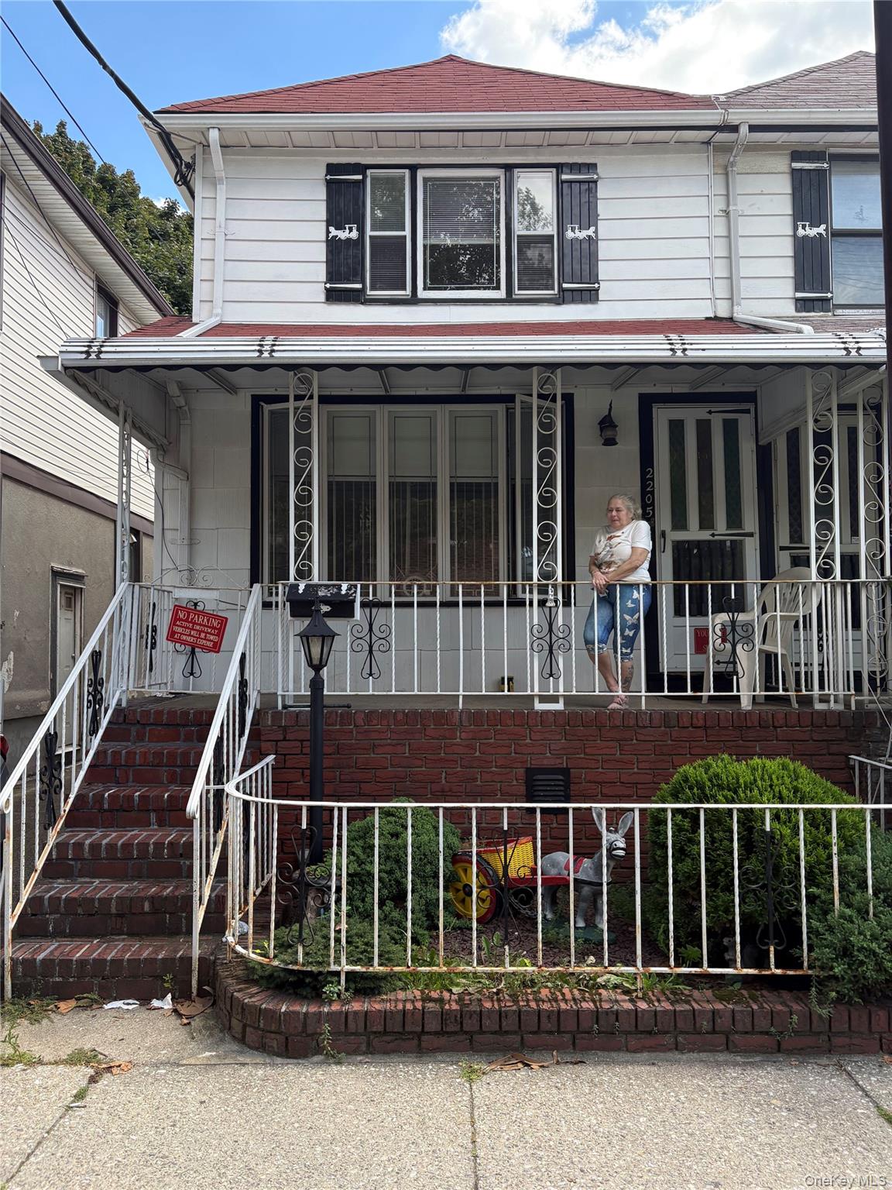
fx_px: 893
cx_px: 446
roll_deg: +1.8
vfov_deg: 67.3
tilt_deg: +3.8
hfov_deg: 53.1
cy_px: 595
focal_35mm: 26
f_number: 1.6
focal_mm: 5.96
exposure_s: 1/756
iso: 64
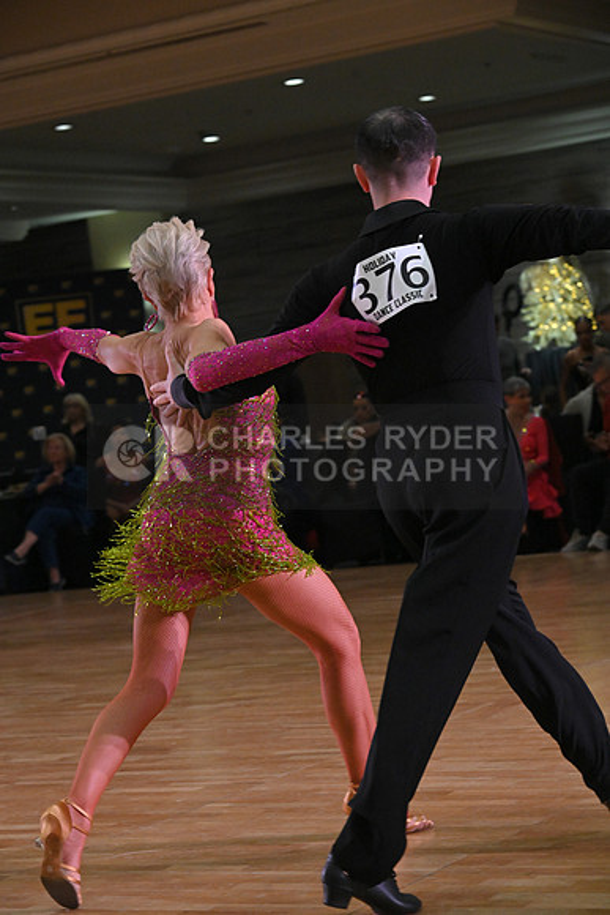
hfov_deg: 14.9
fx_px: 2337
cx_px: 305
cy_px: 458
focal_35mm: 92
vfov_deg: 22.1
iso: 4000
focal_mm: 92
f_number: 7.1
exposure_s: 1/400
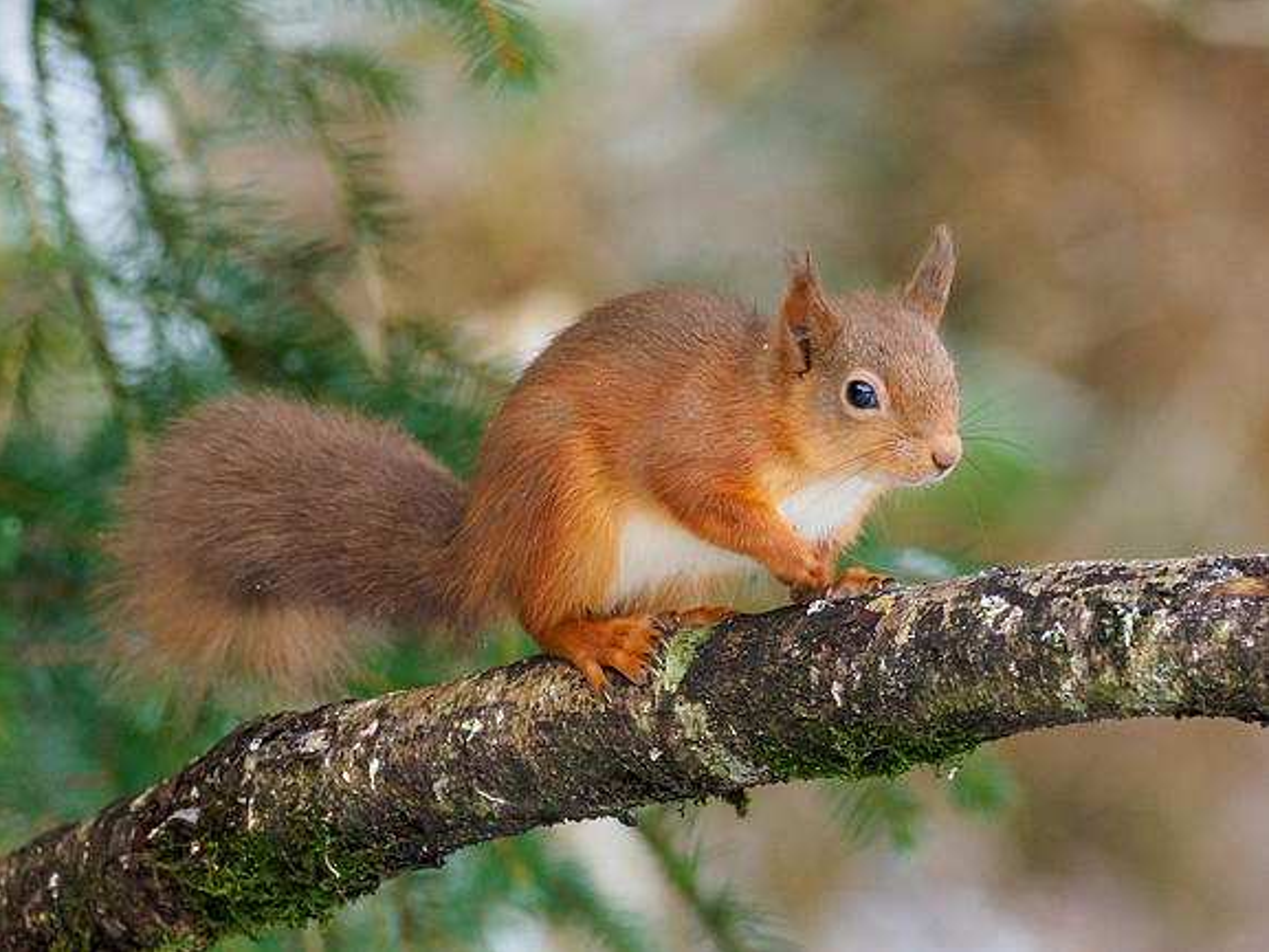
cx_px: 765
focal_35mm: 979
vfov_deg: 1.5
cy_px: 399
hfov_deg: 2.0
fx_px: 35897
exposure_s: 1/250
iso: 1250
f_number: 4.5
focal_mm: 300
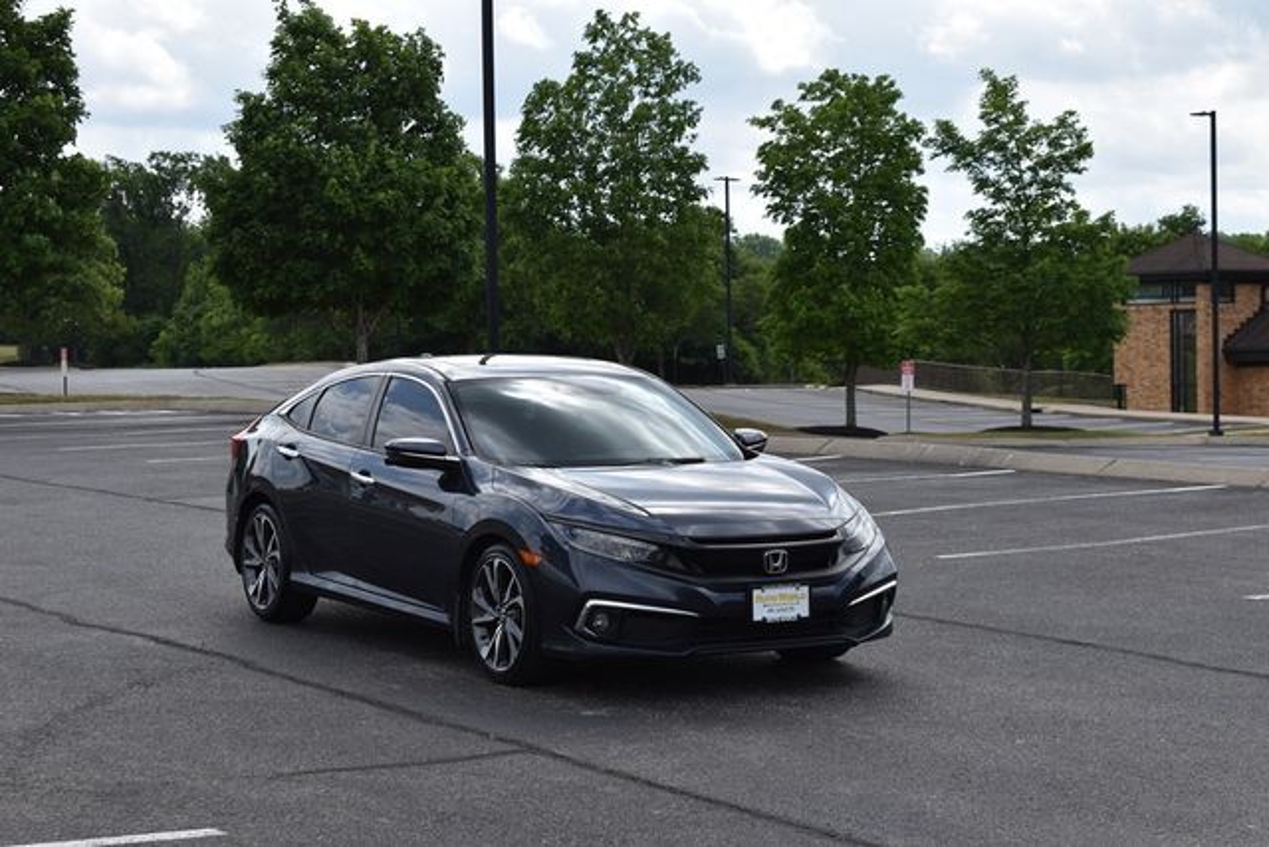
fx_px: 2538
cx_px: 634
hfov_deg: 28.1
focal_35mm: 72
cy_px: 424
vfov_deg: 18.9
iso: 100
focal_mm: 48
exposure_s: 1/250
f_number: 8
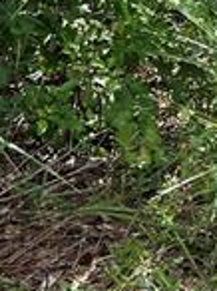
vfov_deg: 13.3
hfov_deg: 9.6
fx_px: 1148
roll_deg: +5.5
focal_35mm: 137
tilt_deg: -8.8
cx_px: 510
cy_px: -189
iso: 50
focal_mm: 5.7
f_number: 1.5
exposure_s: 1/2632
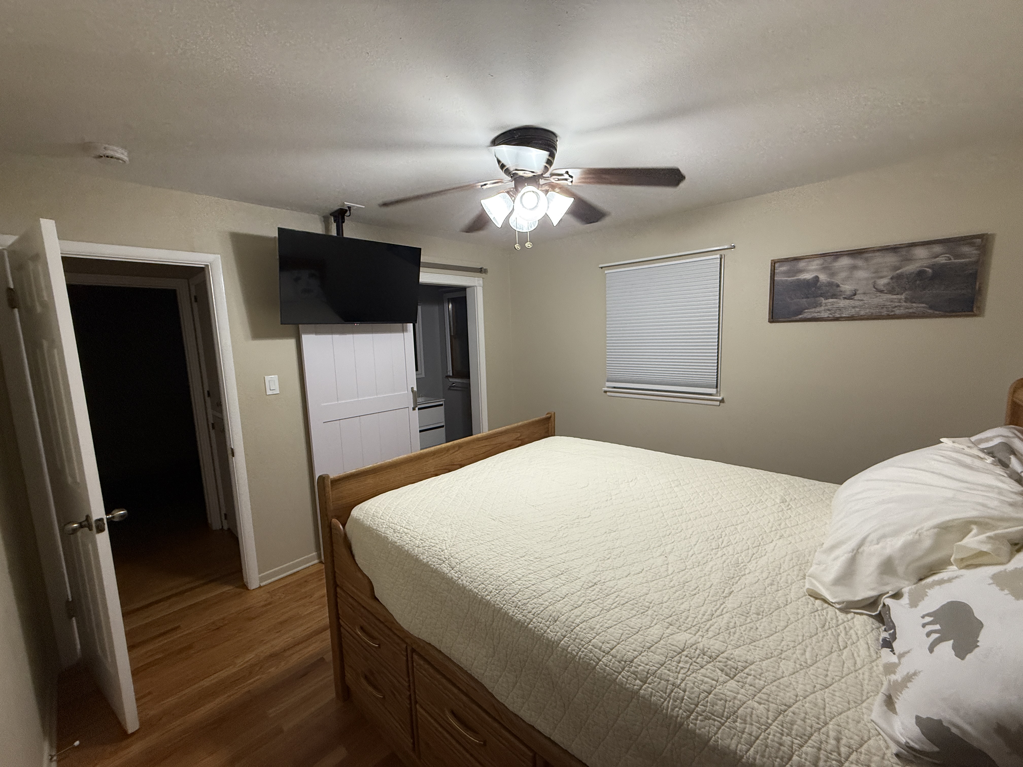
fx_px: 414
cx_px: 512
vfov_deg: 85.7
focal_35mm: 14
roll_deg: +2.0
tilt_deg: -7.1
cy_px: 384
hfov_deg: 102.1
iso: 320
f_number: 2.2
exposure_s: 1/120
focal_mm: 2.22
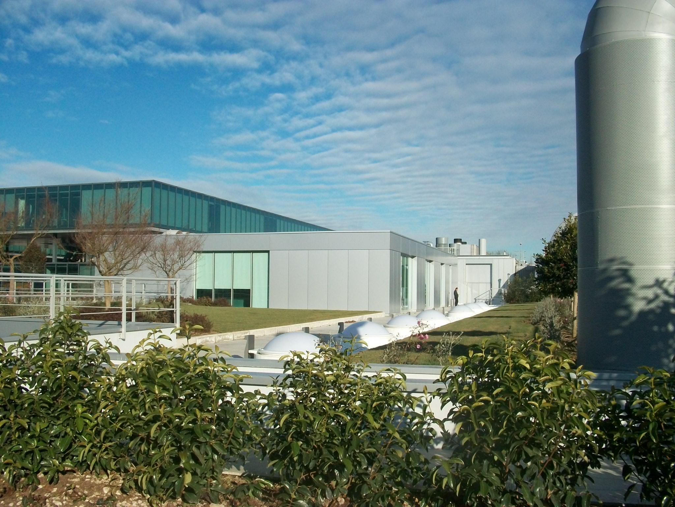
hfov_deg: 54.0
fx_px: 663
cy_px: 254
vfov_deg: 41.8
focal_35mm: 34
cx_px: 338
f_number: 5.5
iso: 80
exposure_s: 1/500
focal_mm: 5.7
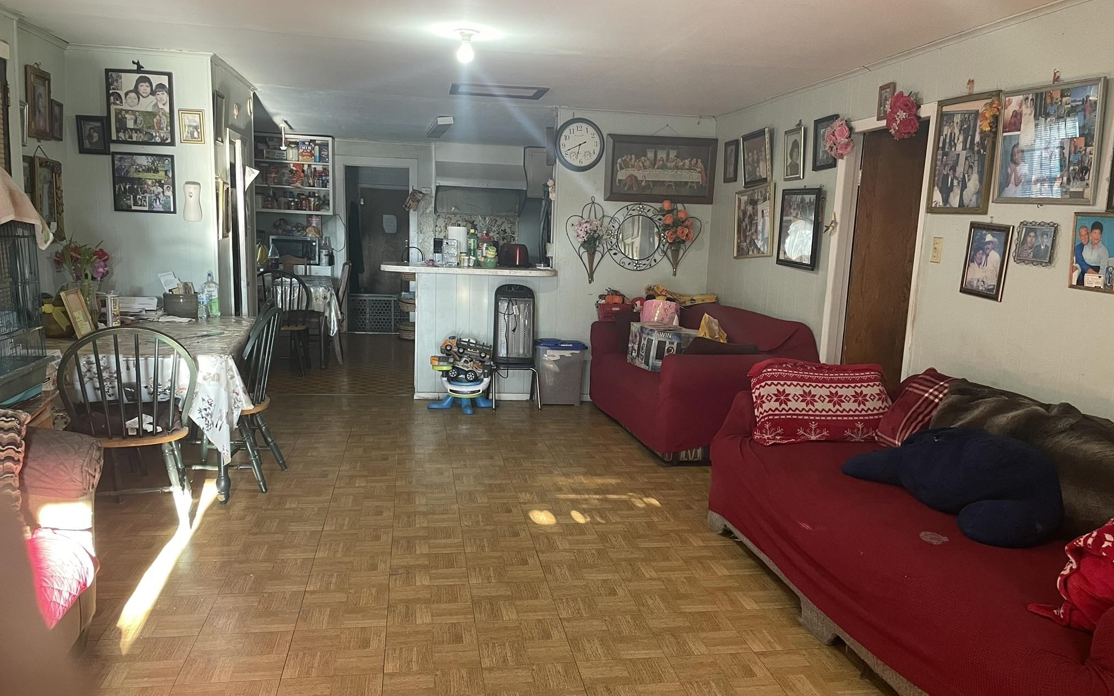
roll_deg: -1.8
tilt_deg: -10.4
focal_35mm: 28
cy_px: 386
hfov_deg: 66.5
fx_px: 850
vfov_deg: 44.5
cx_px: 561
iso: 320
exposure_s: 1/60
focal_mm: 4.2
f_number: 1.6
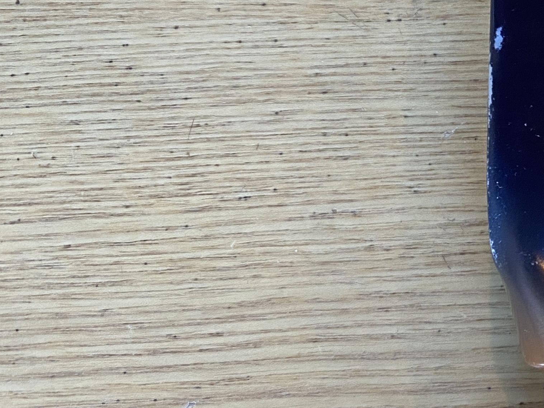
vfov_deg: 21.1
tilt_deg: -80.5
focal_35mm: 69
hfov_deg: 24.8
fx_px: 1084
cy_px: 97
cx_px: 688
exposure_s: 1/60
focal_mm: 4.25
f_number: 1.8
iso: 250
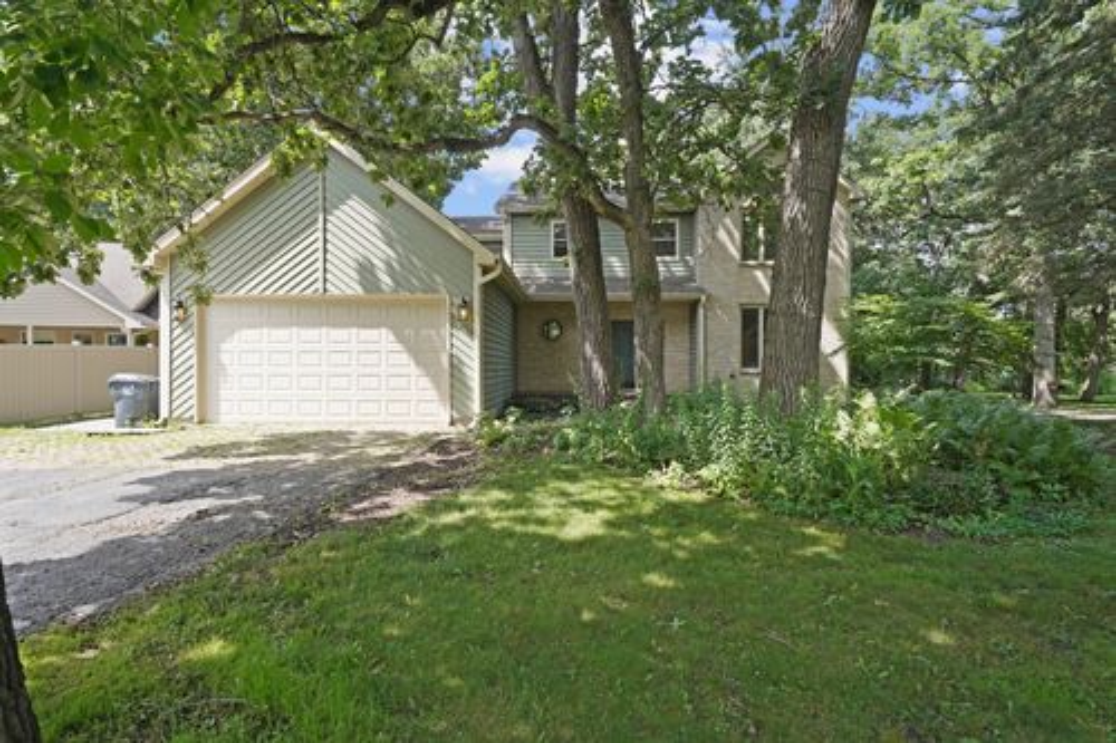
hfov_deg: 93.3
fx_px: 527
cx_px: 558
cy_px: 372
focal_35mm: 17
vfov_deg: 70.4
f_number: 5
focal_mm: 17
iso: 400
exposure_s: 1/100
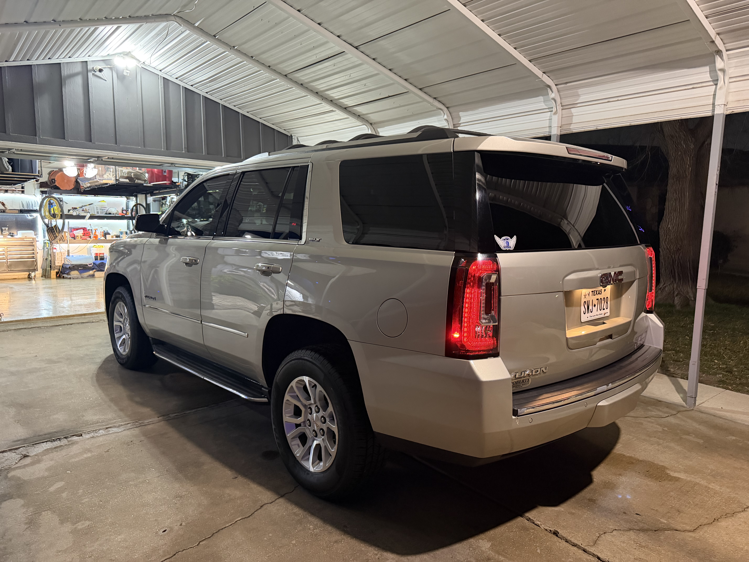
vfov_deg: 56.8
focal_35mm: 24
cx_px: 374
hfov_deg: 71.6
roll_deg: +0.4
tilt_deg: -6.3
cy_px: 281
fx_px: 519
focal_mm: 6.76
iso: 800
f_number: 1.78
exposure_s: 1/40
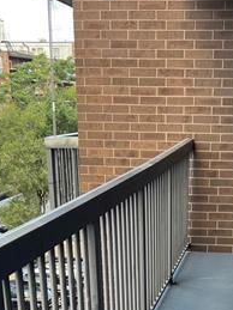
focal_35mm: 77
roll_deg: -0.7
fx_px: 692
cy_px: 365
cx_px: 174
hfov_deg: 19.0
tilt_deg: -19.8
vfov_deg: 23.3
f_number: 1.5
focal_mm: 5.7
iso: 40
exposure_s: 1/241
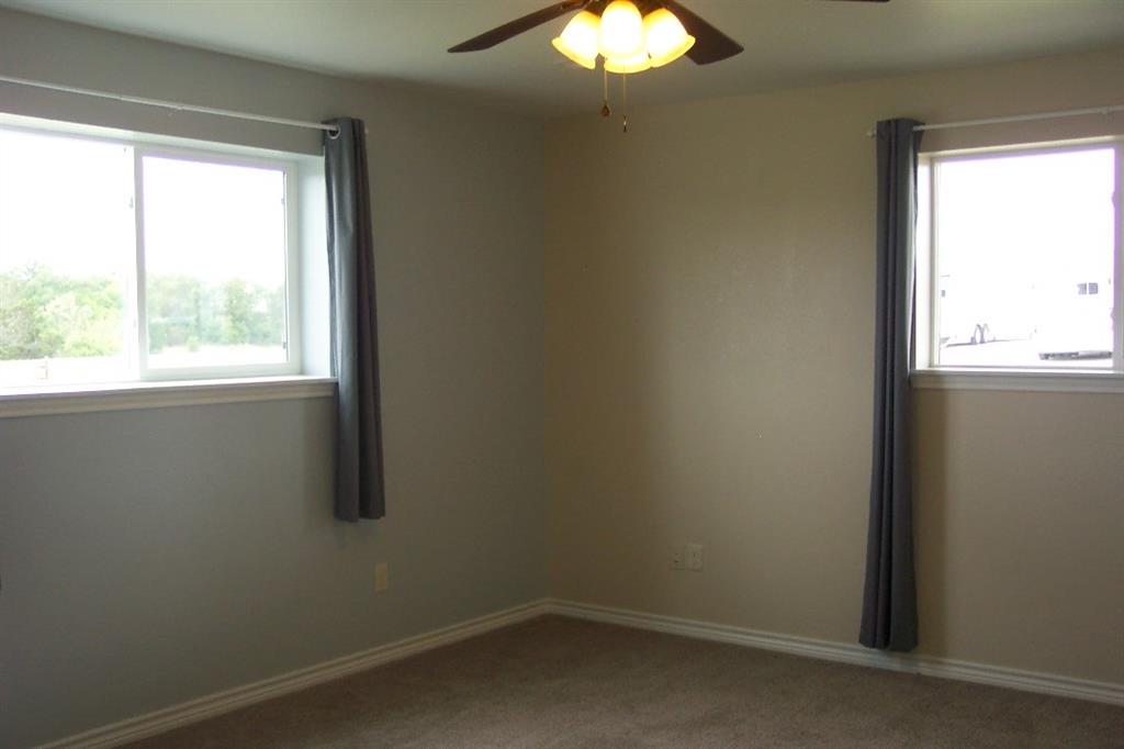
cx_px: 562
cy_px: 374
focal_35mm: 38
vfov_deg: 35.0
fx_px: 1186
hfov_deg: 50.7
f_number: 2.8
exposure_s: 1/90
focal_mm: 8
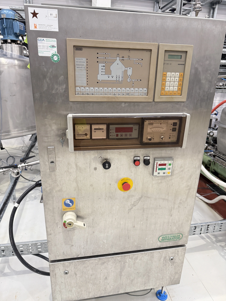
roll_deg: -3.5
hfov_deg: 56.8
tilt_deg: -22.8
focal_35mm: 24
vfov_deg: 71.6
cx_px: 113
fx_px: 209
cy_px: 150
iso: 200
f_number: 1.78
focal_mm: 6.76
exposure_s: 1/97
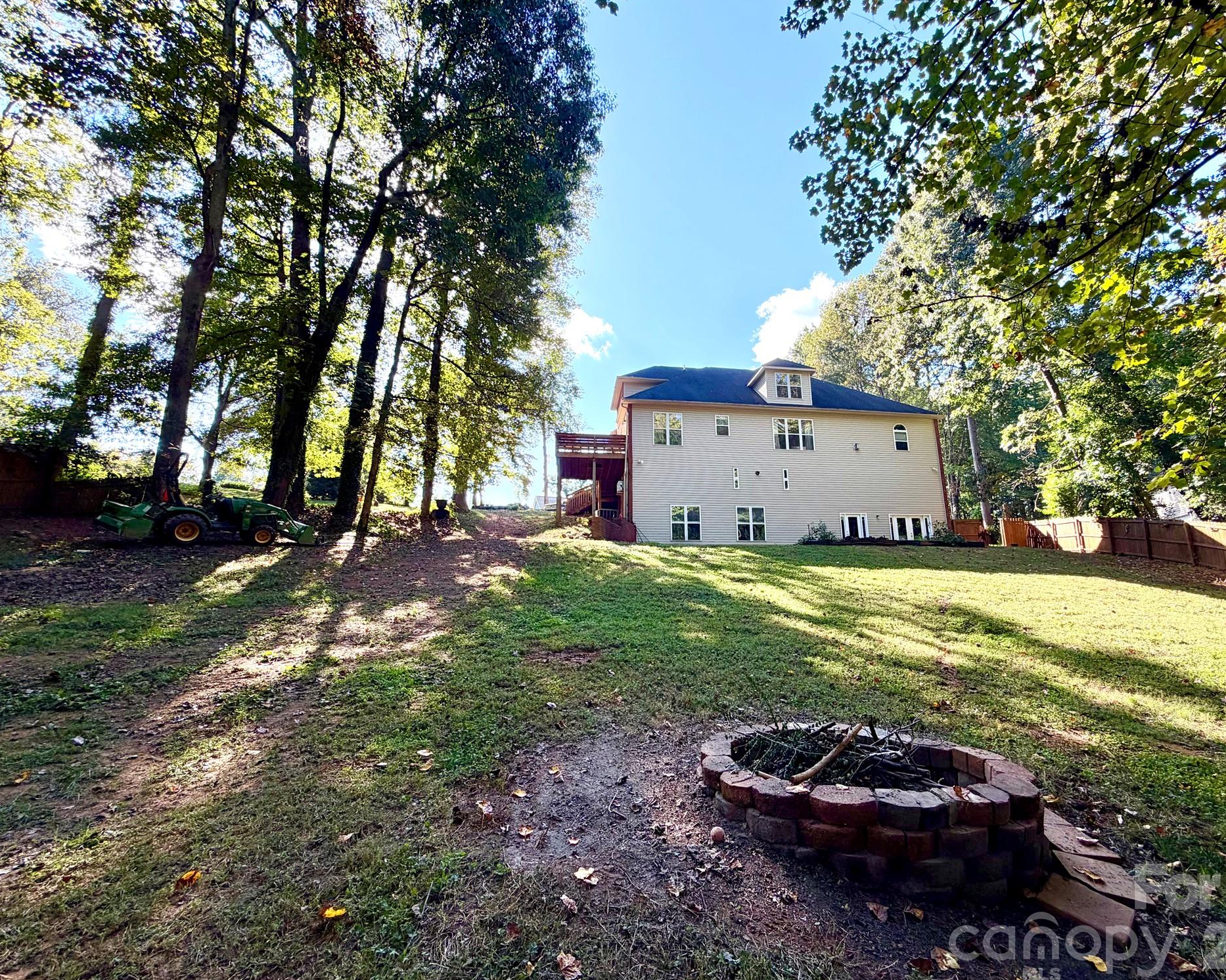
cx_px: 671
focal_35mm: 15
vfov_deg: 84.0
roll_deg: +1.1
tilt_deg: +13.4
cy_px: 488
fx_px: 544
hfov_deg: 96.5
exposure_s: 1/231
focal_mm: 2.22
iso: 40
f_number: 2.2
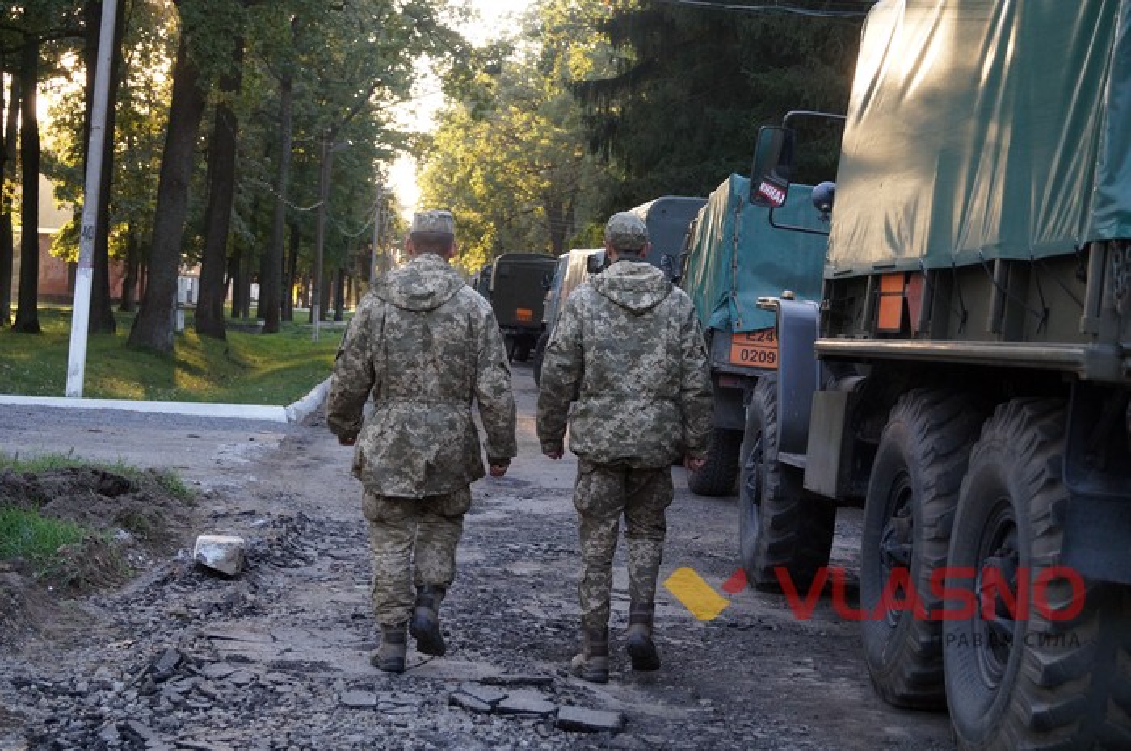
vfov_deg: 20.1
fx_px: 2118
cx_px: 566
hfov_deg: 29.9
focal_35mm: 68
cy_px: 376
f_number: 5.6
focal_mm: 45
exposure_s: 1/160
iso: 800
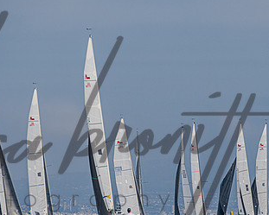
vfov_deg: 3.3
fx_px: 3767
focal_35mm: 473
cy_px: 165
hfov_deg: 4.1
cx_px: 206
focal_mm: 200
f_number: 6.3
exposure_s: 1/1000
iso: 400
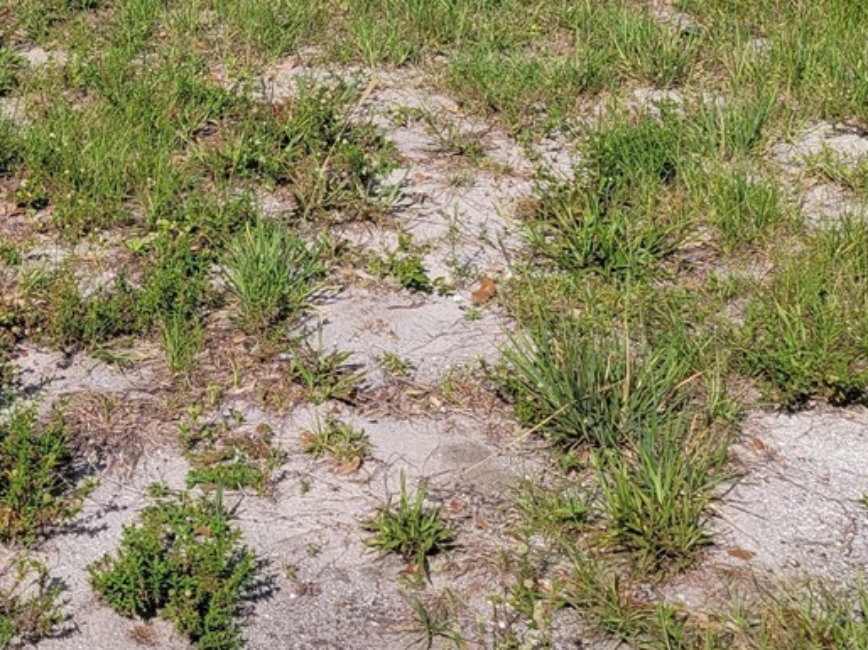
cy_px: -349
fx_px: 2030
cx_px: 95
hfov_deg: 23.5
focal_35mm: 81
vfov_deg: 16.4
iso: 40
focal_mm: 5.4
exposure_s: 1/3446
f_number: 1.8
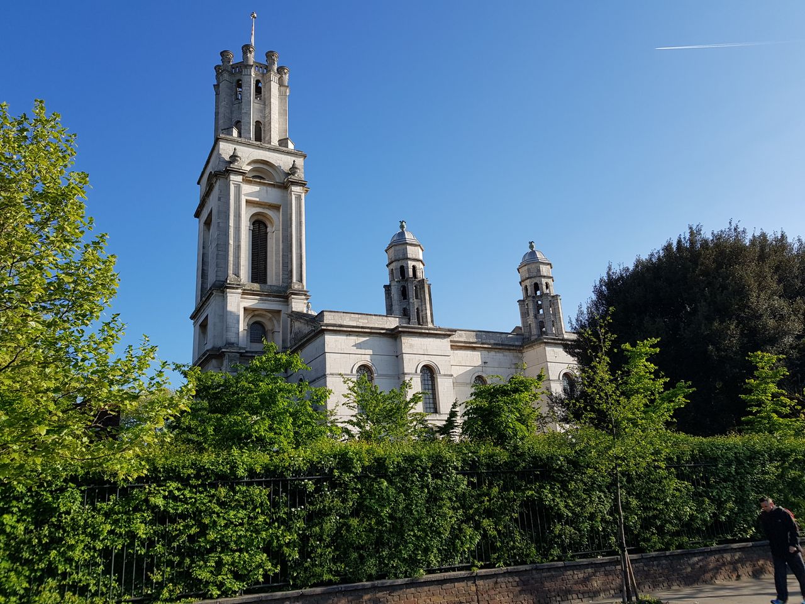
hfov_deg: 67.3
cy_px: 302
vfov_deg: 53.1
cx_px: 402
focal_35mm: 26
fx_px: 605
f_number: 1.7
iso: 40
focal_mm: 4.2
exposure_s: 1/1616
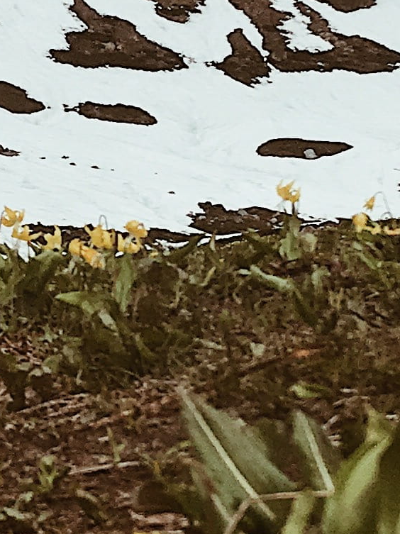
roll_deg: -1.7
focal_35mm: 150
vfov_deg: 13.2
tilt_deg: +1.4
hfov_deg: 9.9
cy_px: 282
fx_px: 2313
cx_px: 99
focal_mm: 3.99
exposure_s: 1/8772
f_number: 1.8
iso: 20
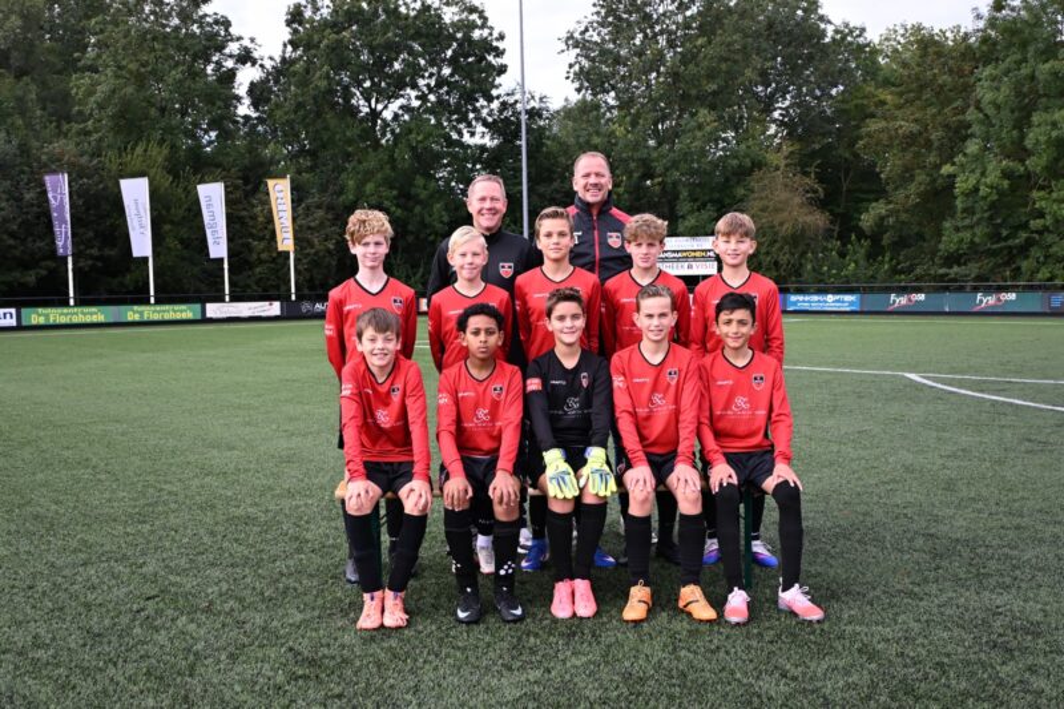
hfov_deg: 54.4
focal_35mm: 35
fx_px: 1034
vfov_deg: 37.8
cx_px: 532
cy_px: 354
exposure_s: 1/800
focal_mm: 23.5
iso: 640
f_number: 5.3
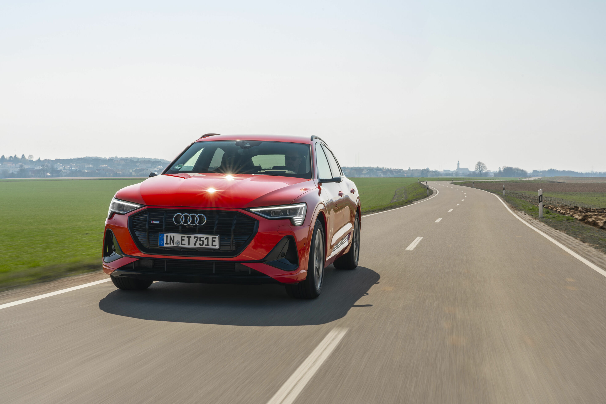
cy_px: 202
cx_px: 303
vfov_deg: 27.5
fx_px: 825
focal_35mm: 49
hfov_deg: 40.3
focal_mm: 49
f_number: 22
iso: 50
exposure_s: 1/15
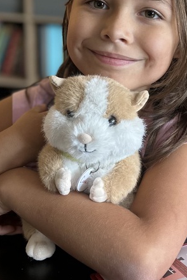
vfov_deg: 34.5
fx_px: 452
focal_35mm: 58
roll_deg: -3.1
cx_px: 129
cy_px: 127
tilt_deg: -19.4
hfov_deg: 23.2
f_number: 1.78
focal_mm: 6.86
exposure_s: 1/60
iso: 250
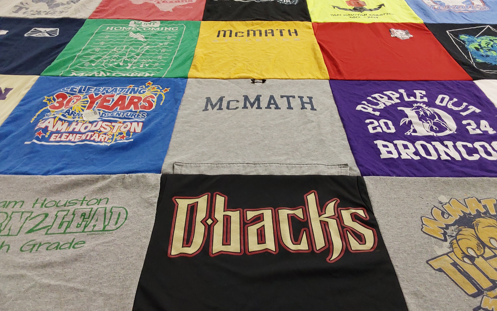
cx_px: 259
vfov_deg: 40.6
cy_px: 150
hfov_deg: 61.2
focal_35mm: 31
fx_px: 420
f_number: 1.9
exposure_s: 1/60
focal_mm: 2.91
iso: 125
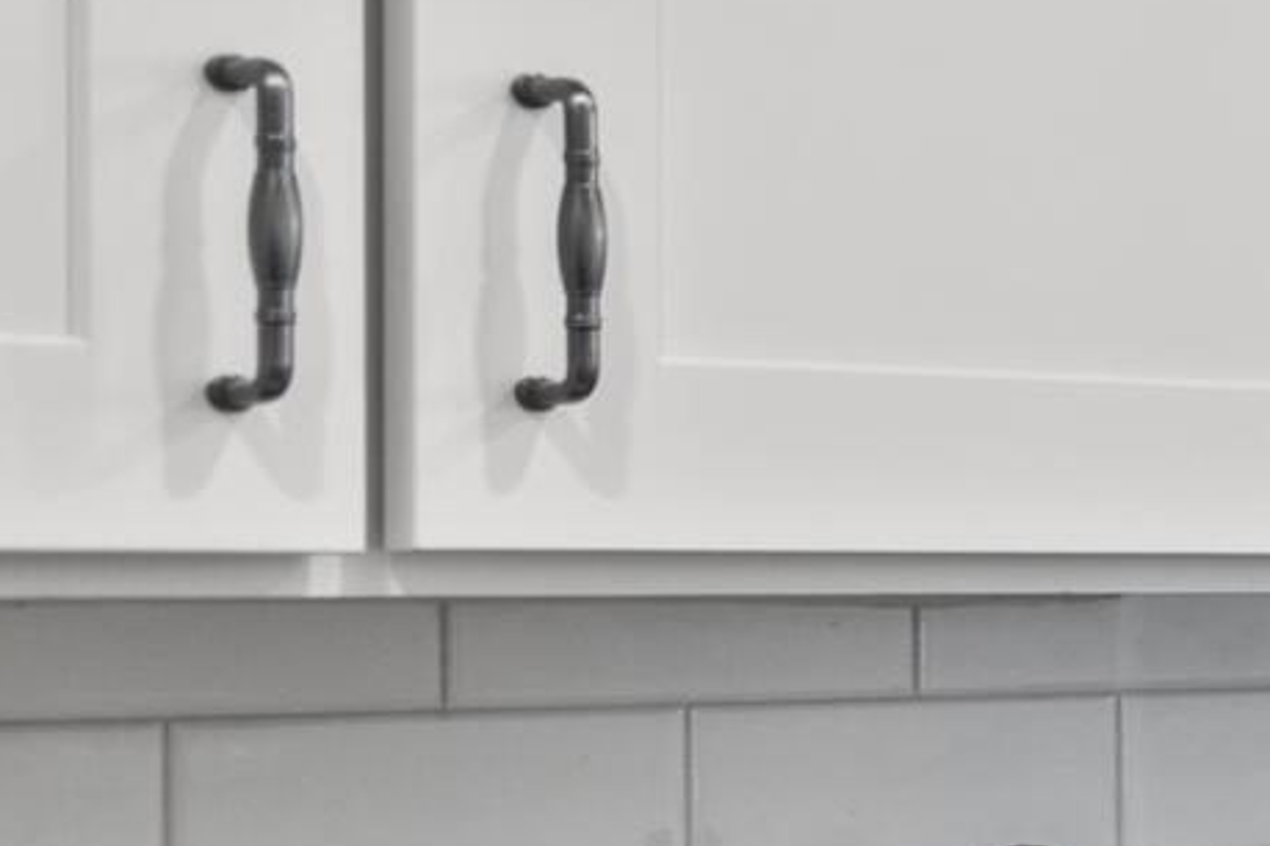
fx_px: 3457
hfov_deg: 10.8
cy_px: 644
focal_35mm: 98
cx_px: 4031
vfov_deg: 13.9
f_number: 4.5
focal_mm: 10
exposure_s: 1/2
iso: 100
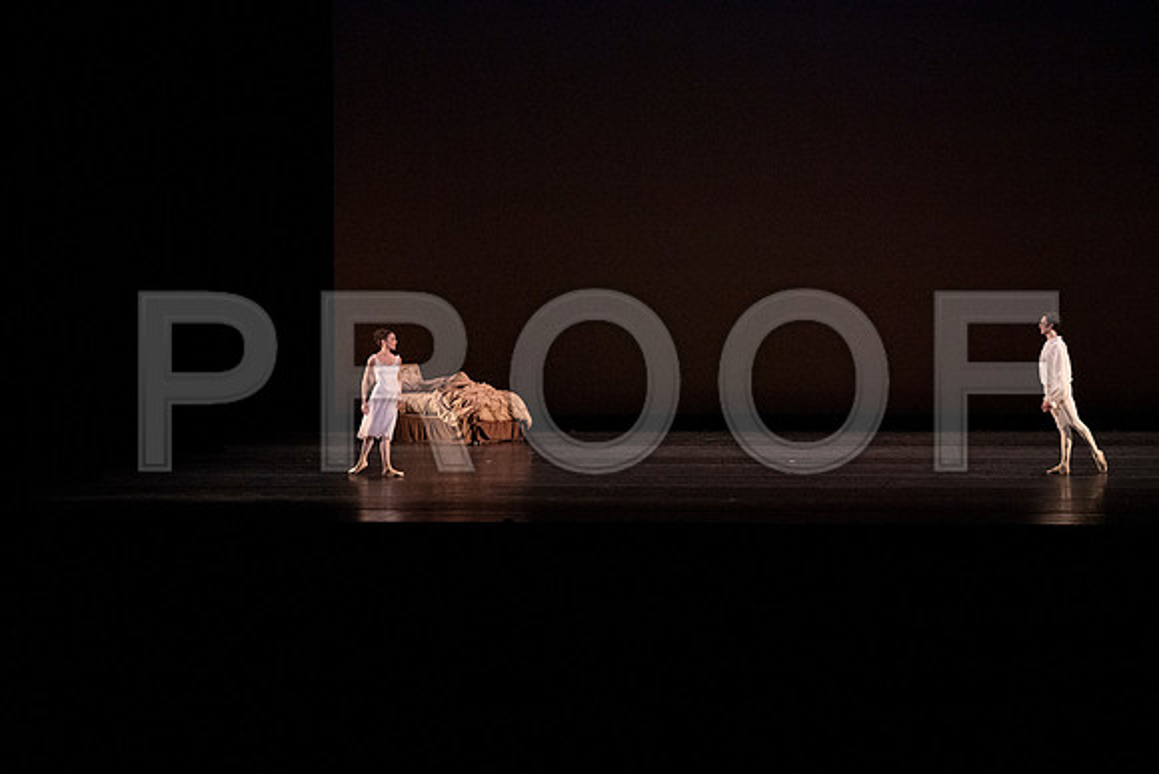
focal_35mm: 100
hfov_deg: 20.4
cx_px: 580
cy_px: 387
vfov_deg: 13.7
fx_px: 3220
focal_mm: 100
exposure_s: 1/400
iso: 20000
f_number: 5.6
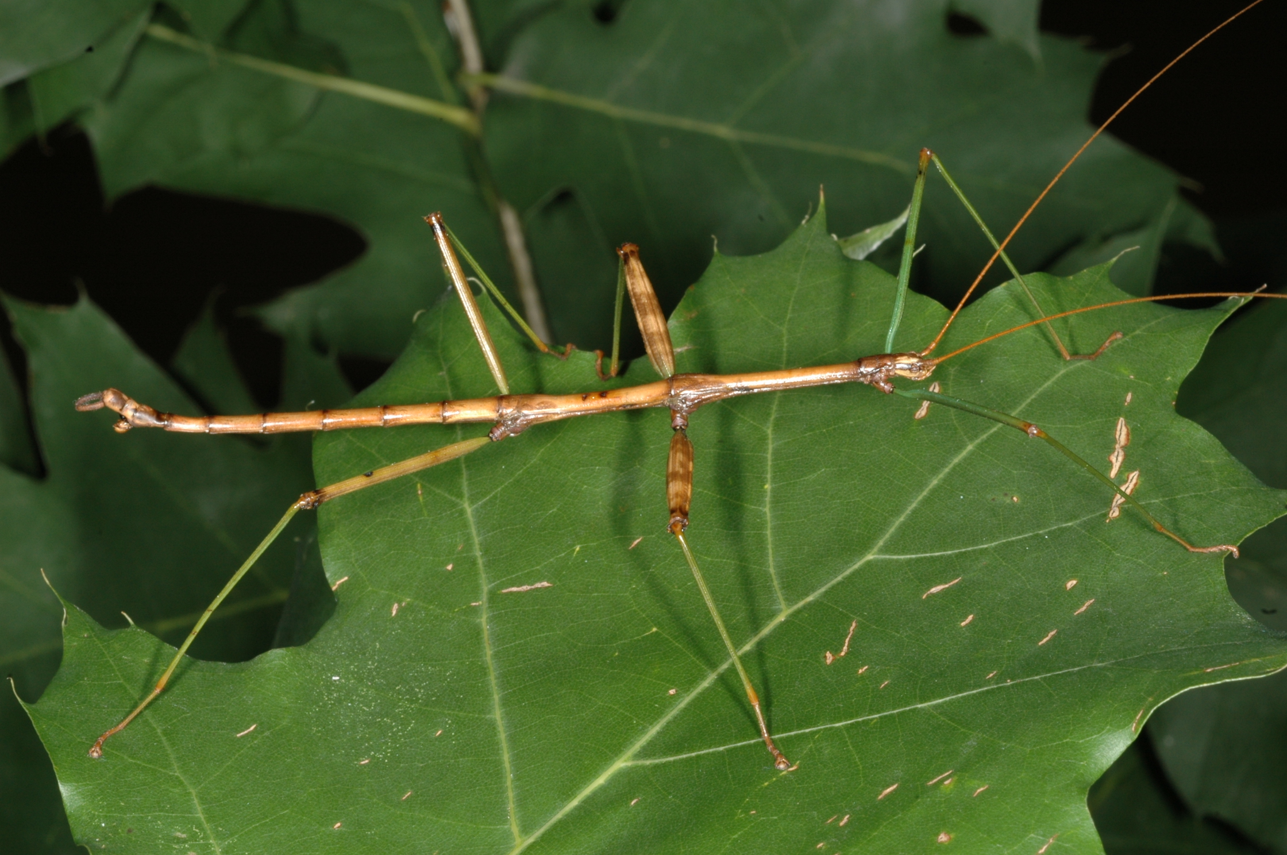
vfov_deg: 15.2
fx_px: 3214
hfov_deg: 22.6
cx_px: 644
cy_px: 428
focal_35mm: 90
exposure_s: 1/60
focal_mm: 60
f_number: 25
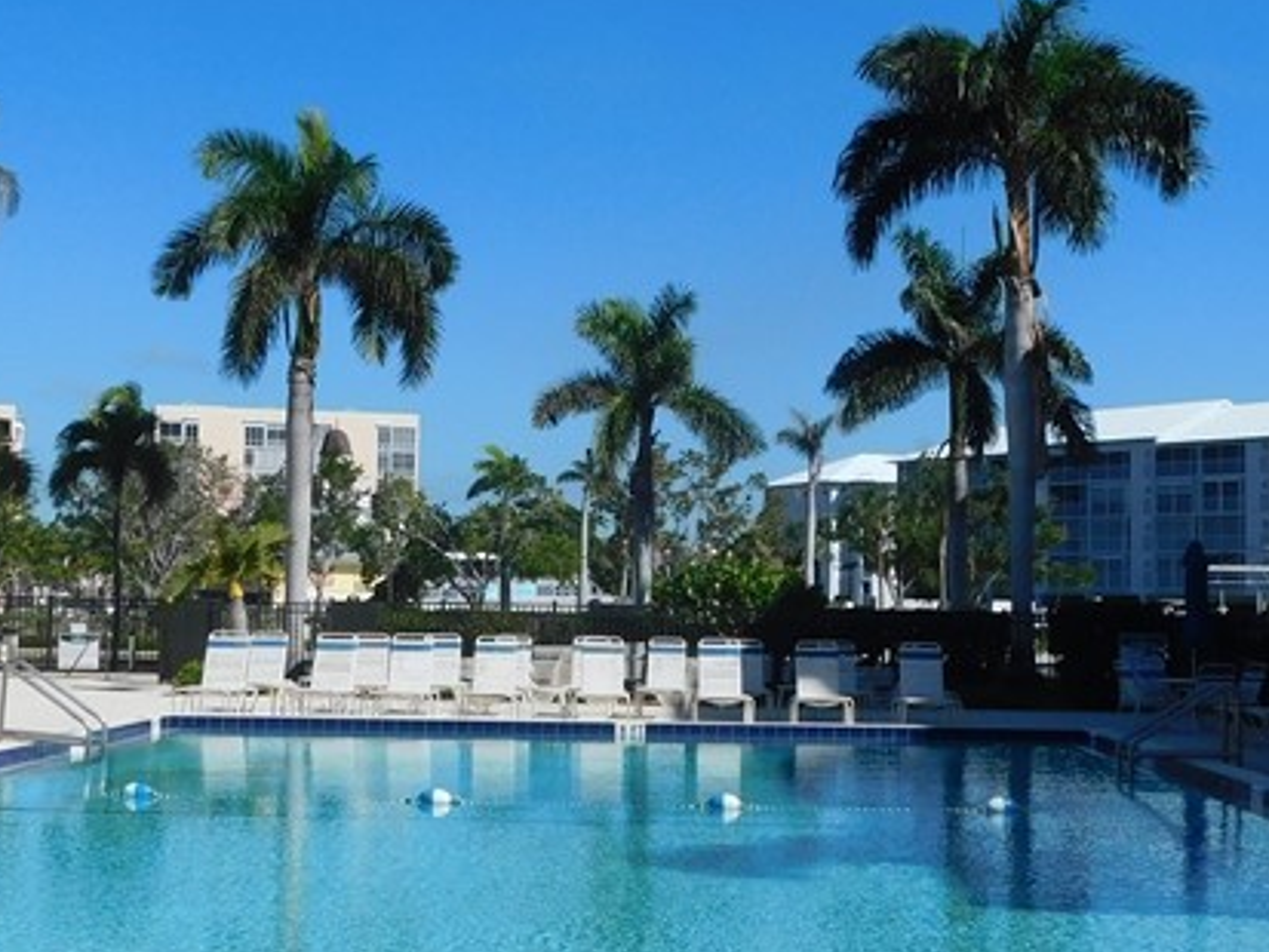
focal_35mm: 57
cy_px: 473
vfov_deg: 25.7
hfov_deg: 33.8
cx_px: 642
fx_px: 2090
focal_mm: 4
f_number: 6
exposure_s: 1/800
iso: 125
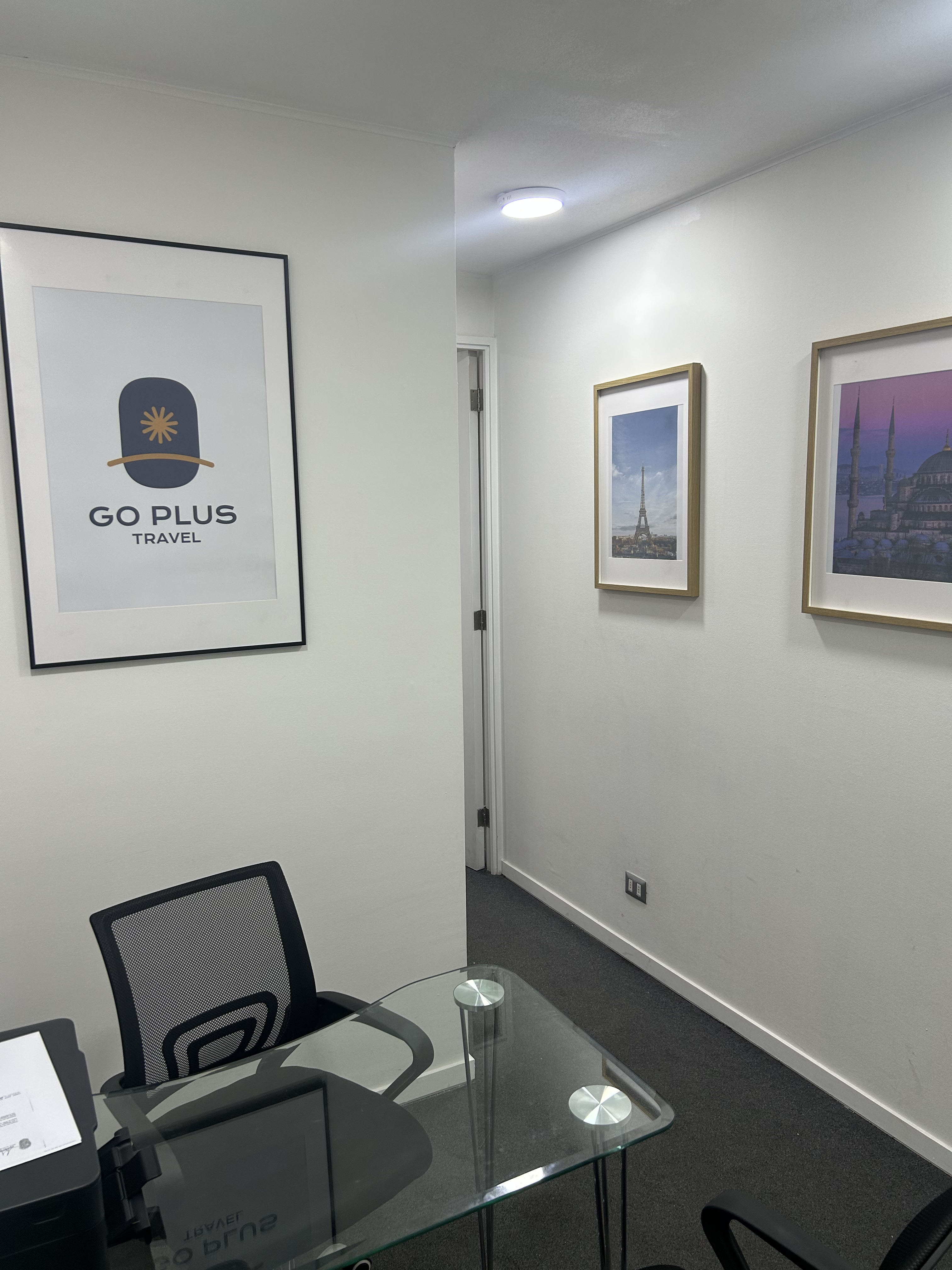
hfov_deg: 53.1
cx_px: 476
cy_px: 635
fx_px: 953
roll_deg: +1.3
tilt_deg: -8.3
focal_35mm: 26
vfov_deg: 67.3
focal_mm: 5.7
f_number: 1.5
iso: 80
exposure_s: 1/100
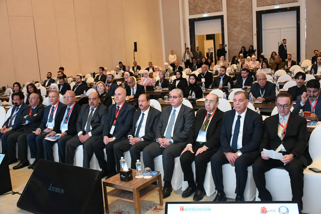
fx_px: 357
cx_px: 160
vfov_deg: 33.4
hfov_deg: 48.5
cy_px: 107
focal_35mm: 40
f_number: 4
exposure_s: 1/100
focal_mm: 27
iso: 2500
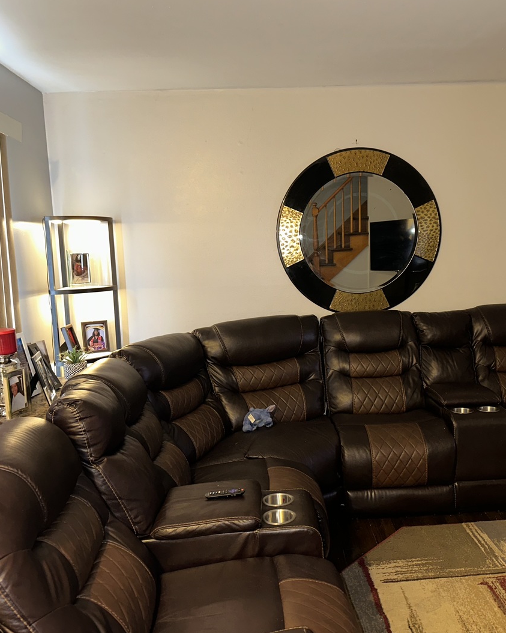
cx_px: 295
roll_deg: +1.9
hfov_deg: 45.6
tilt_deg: -6.7
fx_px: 599
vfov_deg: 55.7
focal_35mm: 32
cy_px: 315
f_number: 1.78
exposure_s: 1/13
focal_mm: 6.86
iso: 125
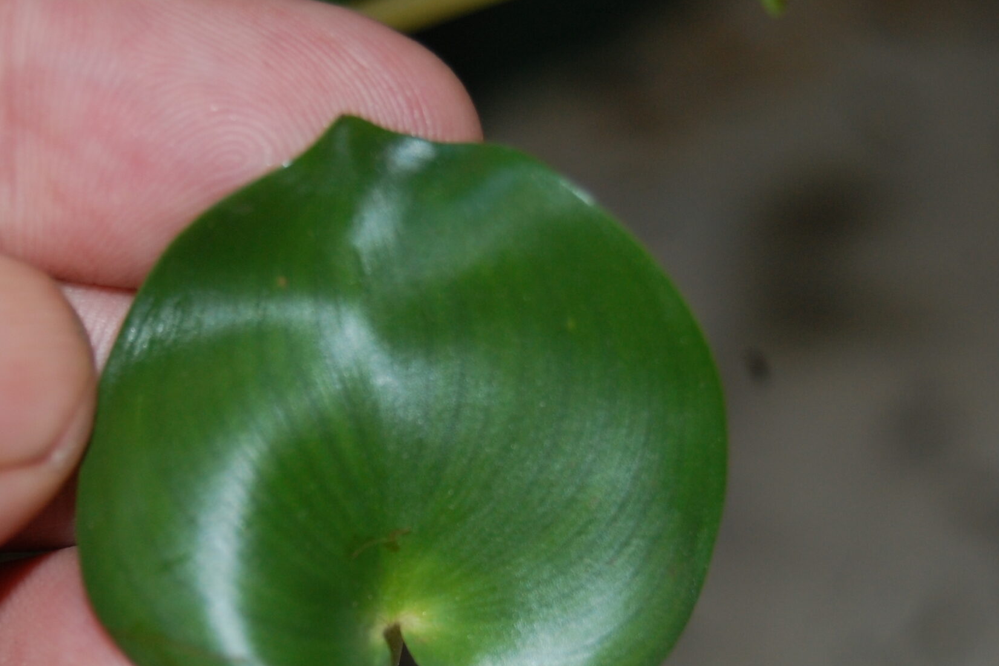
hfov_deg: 16.0
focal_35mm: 128
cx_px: 435
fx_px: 3545
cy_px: 455
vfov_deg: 10.7
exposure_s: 1/60
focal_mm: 55
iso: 400
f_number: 5.6
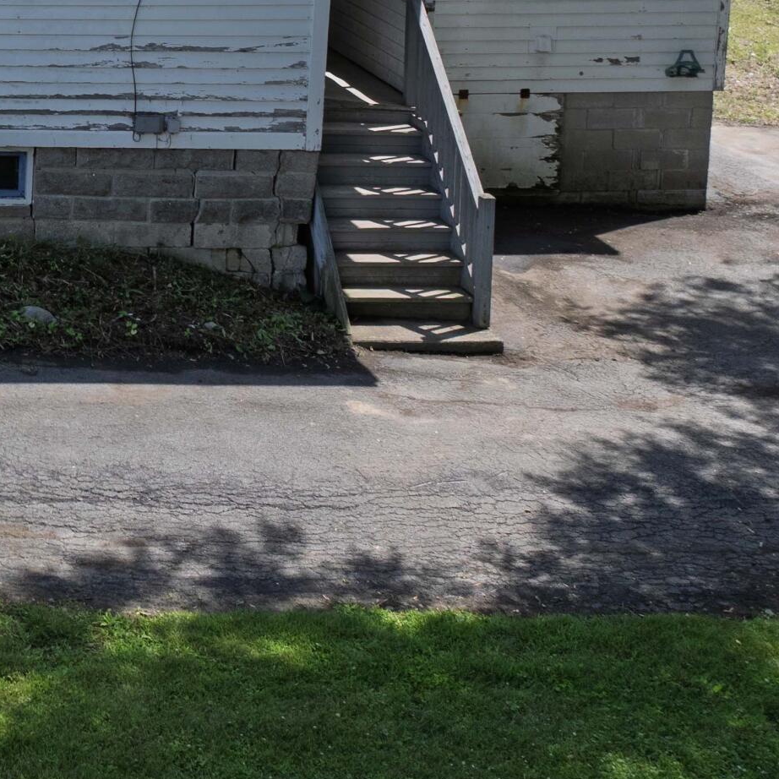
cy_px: -65
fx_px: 1757
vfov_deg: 23.5
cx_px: -386
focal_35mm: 69
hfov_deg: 21.2
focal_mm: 12.29
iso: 150
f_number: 2.8
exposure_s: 1/1600
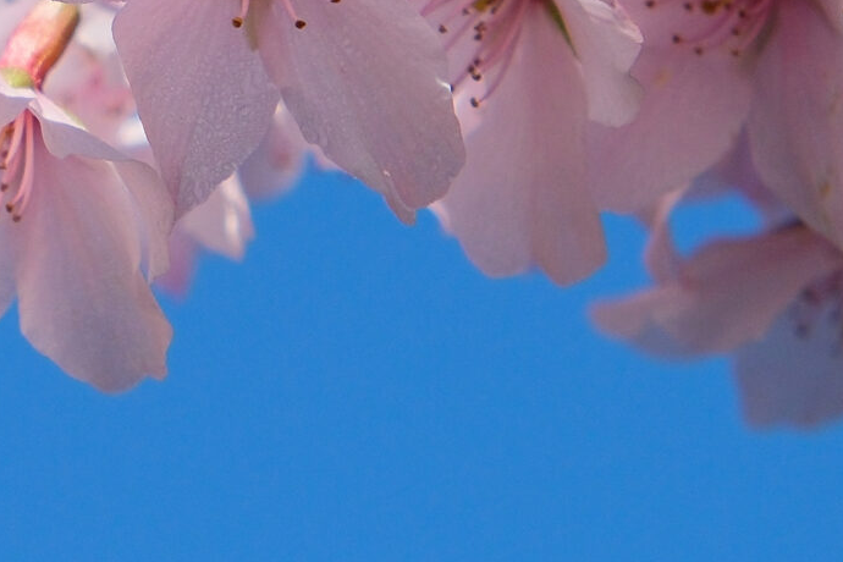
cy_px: -290
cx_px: -572
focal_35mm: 271
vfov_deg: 5.0
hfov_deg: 7.4
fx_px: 6345
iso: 640
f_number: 5.6
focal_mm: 48.4
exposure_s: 1/1800
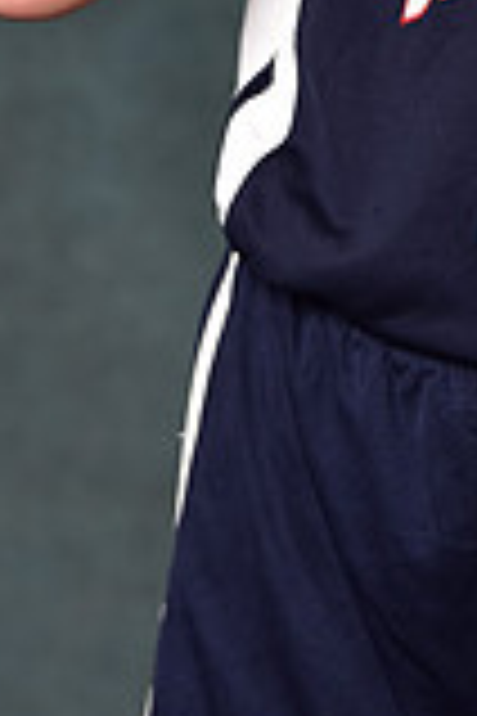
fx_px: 8844
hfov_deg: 3.1
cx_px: 596
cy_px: -504
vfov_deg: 4.6
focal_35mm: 445
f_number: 4.5
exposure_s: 1/250
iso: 250
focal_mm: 122
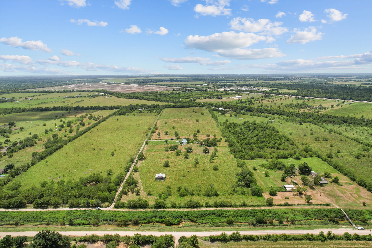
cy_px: 124
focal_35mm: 22
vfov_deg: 57.2
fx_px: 227
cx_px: 186
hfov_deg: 78.6
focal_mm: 8.38
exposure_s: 1/3000
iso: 120
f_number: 2.8
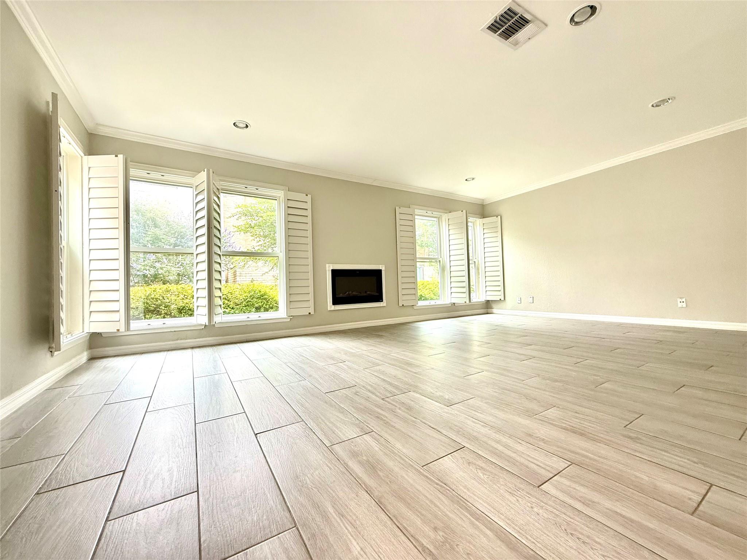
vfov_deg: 85.7
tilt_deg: +1.0
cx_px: 374
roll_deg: +1.5
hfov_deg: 102.1
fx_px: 302
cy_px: 280
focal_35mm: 14
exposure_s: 1/99
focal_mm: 2.22
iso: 200
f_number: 2.2
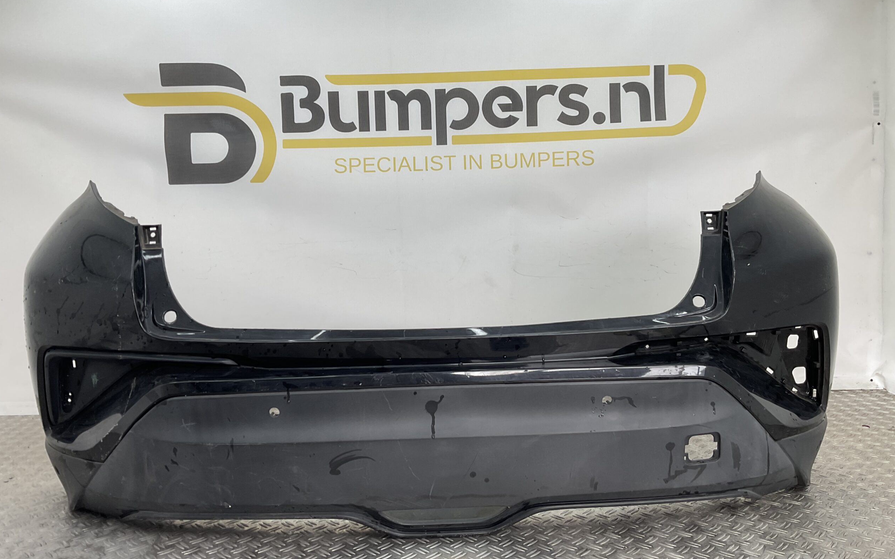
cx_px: 444
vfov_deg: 40.6
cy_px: 294
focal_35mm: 31
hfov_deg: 61.2
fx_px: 756
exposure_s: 1/125
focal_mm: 3
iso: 16
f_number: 1.8
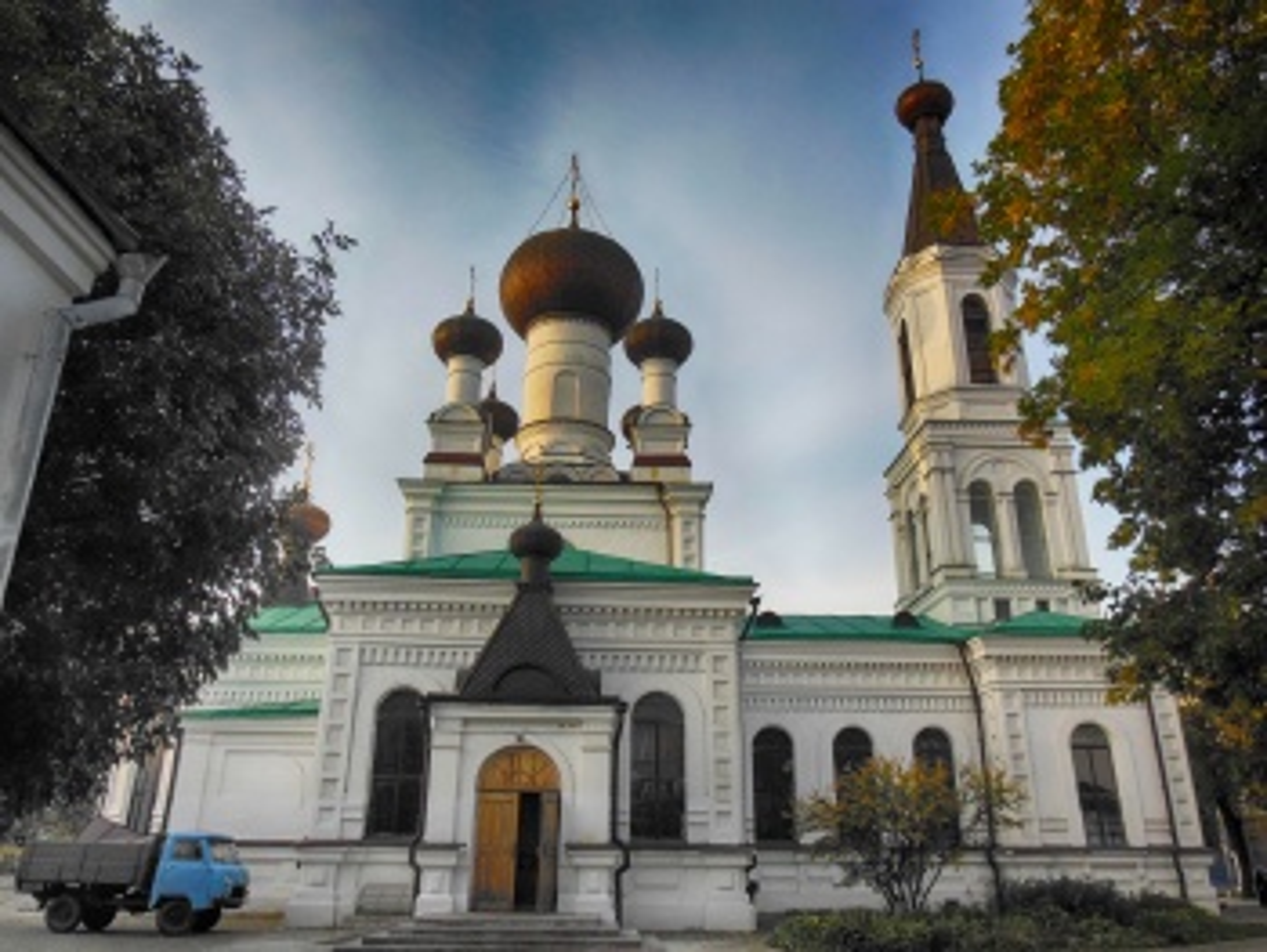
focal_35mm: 25
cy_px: 476
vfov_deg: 54.9
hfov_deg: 69.4
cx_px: 634
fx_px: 916
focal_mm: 4.5
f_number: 3.2
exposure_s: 1/400
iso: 125
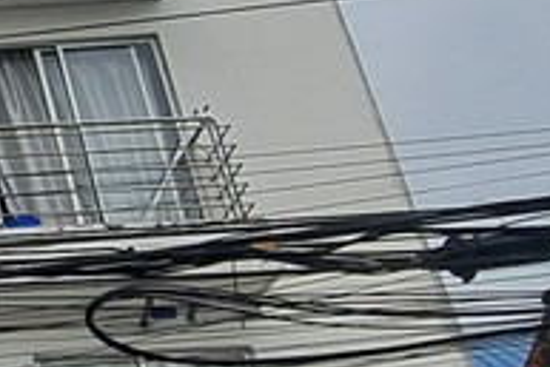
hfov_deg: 14.9
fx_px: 1544
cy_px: 57
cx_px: -667
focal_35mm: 101
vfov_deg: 13.5
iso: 50
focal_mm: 1.74
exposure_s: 1/668
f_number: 2.2
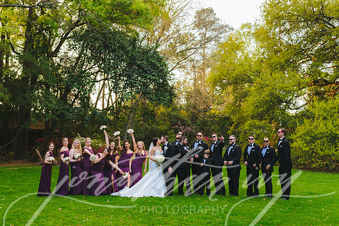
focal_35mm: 41
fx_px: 389
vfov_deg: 32.4
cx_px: 161
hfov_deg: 47.0
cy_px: 105
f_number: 4
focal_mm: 38
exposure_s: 1/200
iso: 800
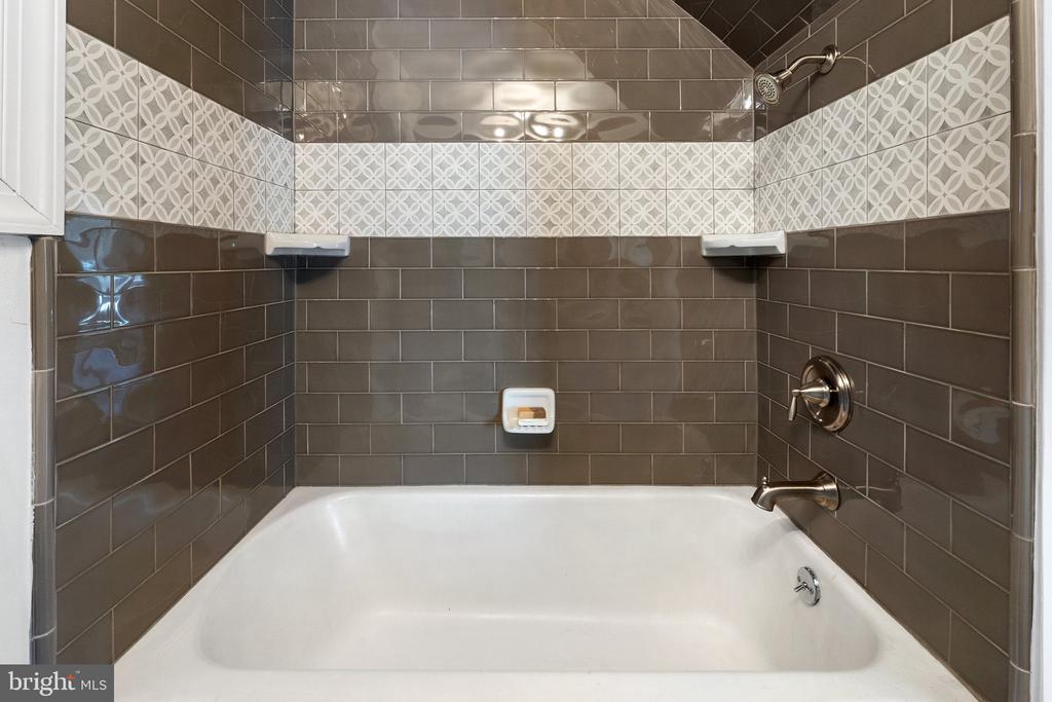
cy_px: 351
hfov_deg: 100.4
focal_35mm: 15
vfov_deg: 77.3
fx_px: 438
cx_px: 526
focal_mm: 10
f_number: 8
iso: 800
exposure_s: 1/3
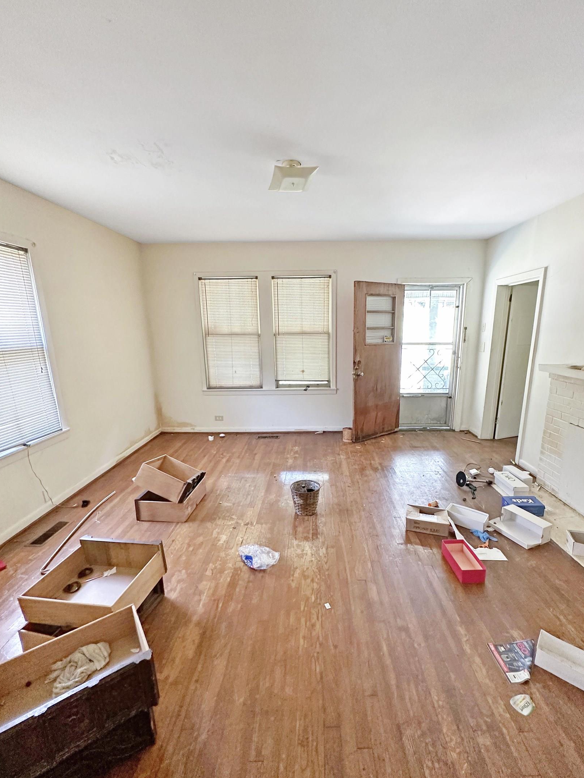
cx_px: 310
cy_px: 405
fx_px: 337
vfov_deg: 98.1
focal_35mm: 15
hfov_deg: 81.7
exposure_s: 1/60
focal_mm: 2.22
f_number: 2.2
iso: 320
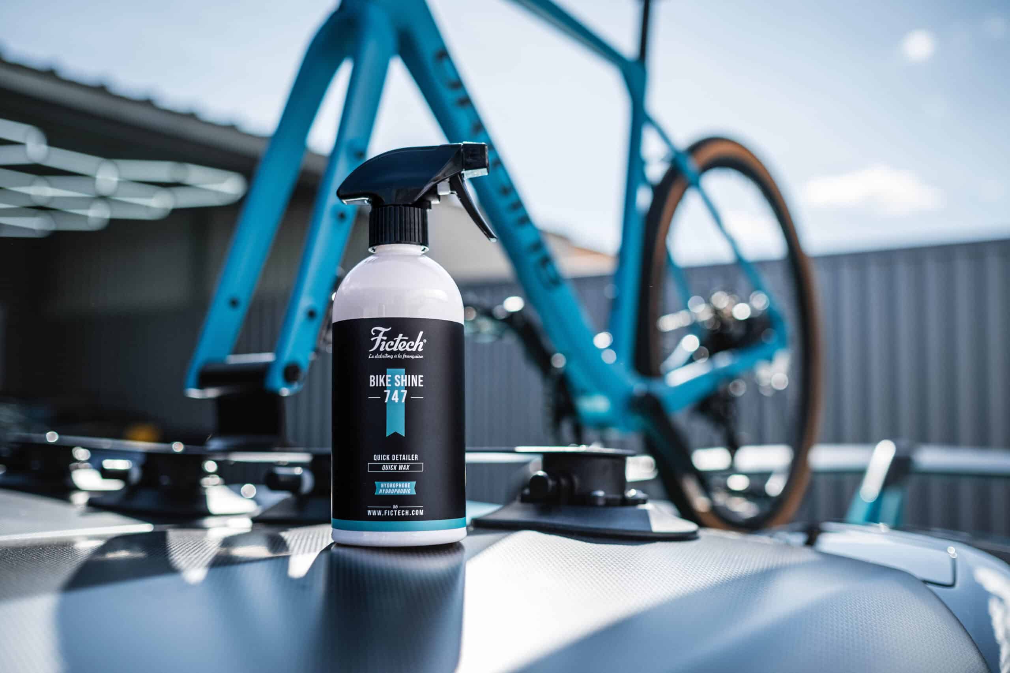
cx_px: 505
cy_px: 336
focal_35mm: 35
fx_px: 982
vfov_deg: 37.9
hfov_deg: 54.4
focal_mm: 23
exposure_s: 1/1250
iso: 160
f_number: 2
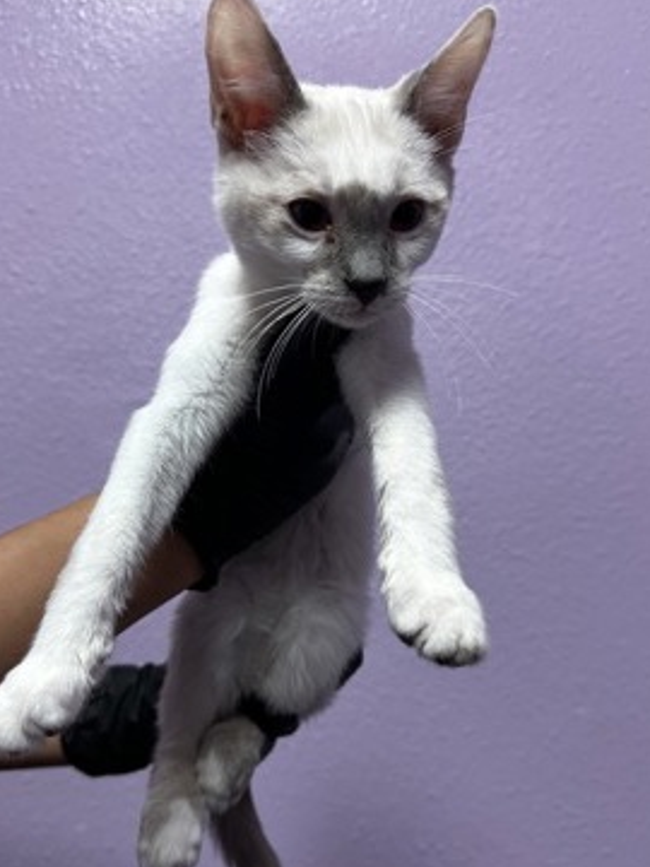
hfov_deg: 49.7
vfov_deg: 63.1
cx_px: 292
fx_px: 701
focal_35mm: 28
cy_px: 499
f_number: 1.78
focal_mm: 6.86
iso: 160
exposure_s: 1/60
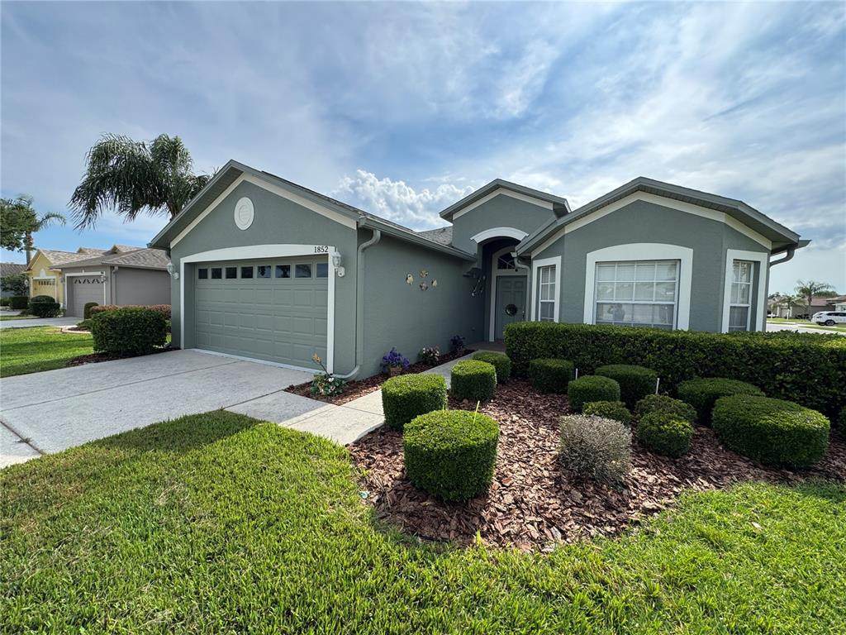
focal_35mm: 14
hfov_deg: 102.1
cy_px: 318
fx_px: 342
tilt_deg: -2.6
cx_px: 423
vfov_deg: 85.7
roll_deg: -2.0
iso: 40
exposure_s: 1/1178
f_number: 2.2
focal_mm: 2.22
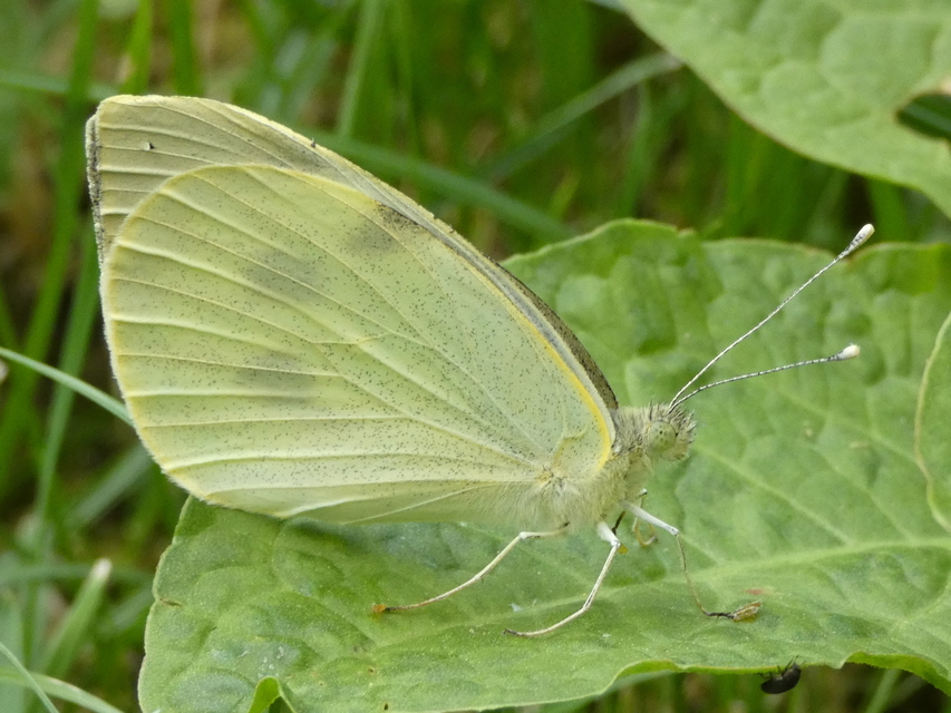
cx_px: 476
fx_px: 3215
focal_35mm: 117
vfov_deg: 12.7
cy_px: 356
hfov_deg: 16.8
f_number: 5.1
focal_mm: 21
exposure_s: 1/80
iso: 500
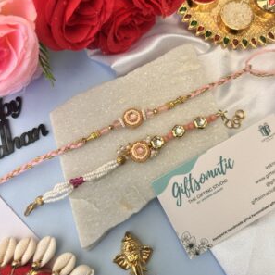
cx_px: 137
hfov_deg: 52.5
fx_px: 279
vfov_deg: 52.4
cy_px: 119
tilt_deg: -75.2
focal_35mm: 31
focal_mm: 5.7
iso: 50
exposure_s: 1/743
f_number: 1.5
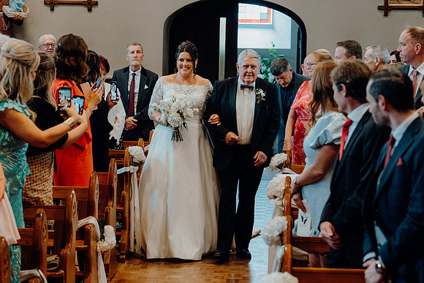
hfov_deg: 19.5
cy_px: 142
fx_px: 1237
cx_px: 212
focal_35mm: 105
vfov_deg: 13.0
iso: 2500
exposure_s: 1/160
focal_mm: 70
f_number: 3.2
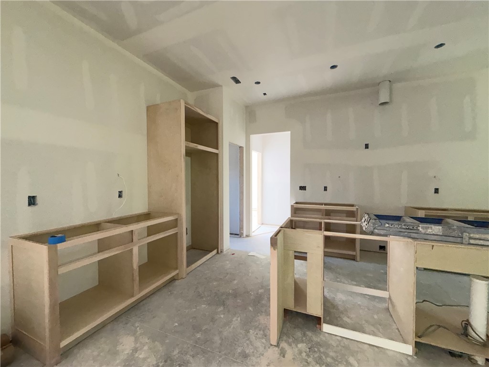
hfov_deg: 102.1
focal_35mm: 14
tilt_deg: -1.6
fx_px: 198
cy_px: 184
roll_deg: +0.3
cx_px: 244
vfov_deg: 85.7
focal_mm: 2.22
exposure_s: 1/121
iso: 1250
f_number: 2.2
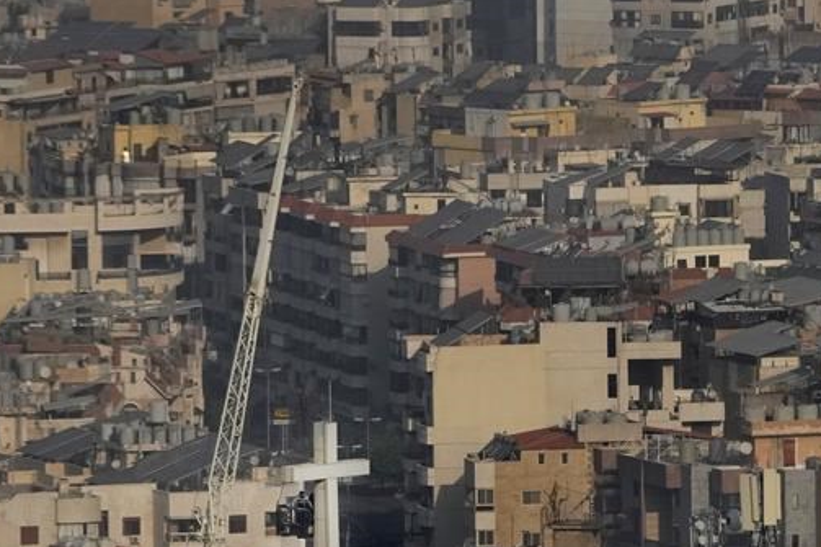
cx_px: 328
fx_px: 8845
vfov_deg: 3.5
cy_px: 347
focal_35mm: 388
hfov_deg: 5.3
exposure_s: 1/1600
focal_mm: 200
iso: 1000
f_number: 13
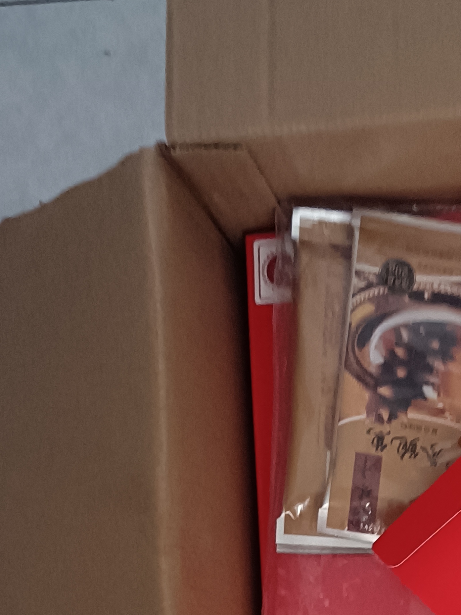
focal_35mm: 67
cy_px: 670
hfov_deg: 20.8
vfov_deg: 26.7
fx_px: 1190
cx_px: 510
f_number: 1.9
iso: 2773
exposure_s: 1/25
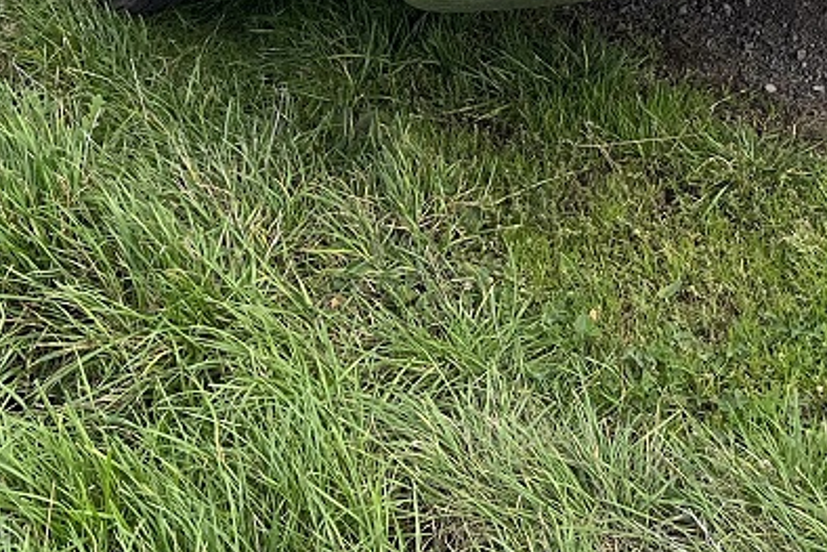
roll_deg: +1.3
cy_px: -532
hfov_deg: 19.8
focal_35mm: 103
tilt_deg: -12.9
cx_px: 338
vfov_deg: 11.9
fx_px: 2367
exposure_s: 1/1056
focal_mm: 5.1
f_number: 1.6
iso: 50
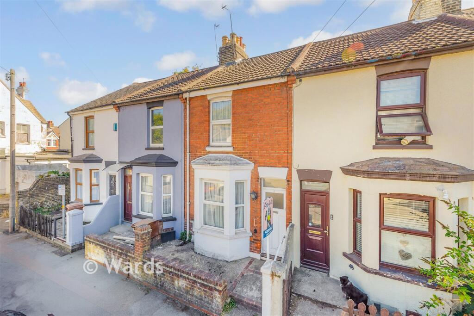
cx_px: 237
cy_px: 158
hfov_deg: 104.2
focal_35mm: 14
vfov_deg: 81.2
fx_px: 184
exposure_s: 1/80
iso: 100
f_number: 8
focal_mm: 14
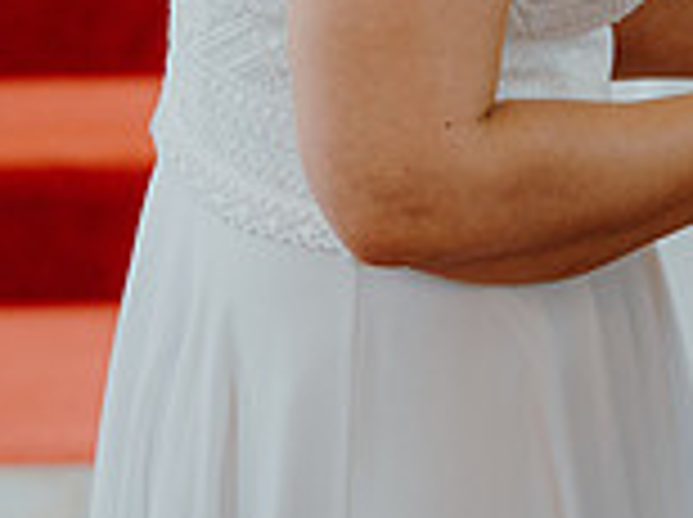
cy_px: -345
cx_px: 922
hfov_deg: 8.9
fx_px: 4357
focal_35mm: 218
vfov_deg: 6.7
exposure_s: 1/200
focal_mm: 60
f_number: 2.8
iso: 640
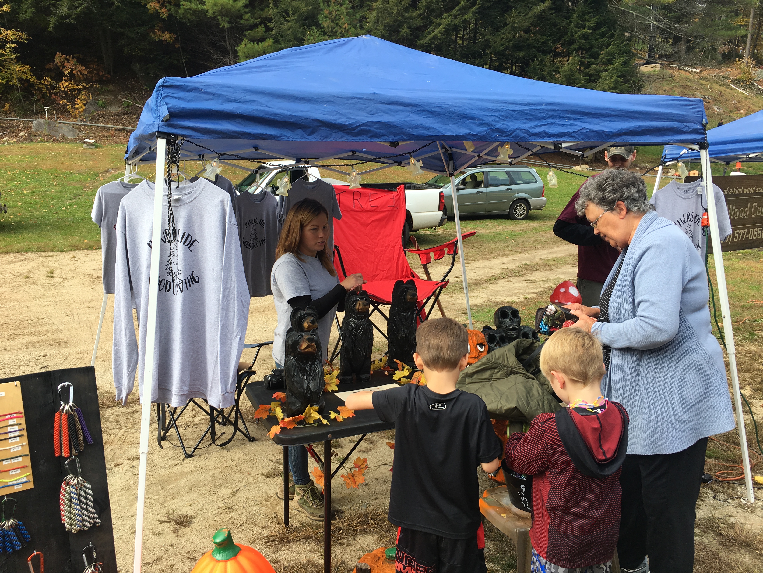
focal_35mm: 29
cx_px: 382
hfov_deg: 61.7
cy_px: 286
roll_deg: +0.6
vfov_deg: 48.2
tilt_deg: -9.5
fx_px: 639
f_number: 2.2
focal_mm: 4.15
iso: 25
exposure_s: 1/553
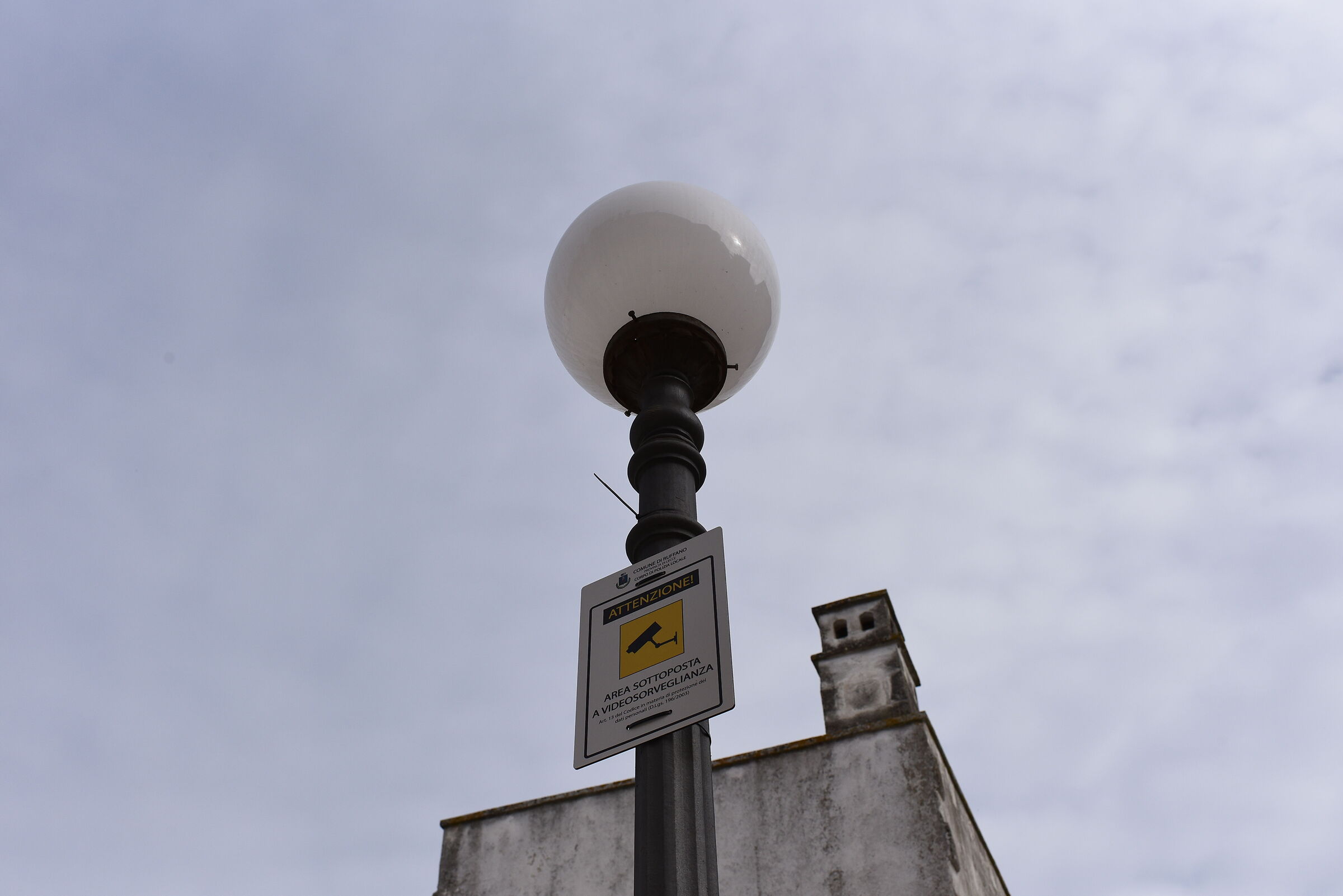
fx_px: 1306
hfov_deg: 54.4
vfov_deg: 37.9
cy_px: 448
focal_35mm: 35
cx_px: 672
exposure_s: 1/2000
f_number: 9.5
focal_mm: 35
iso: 500
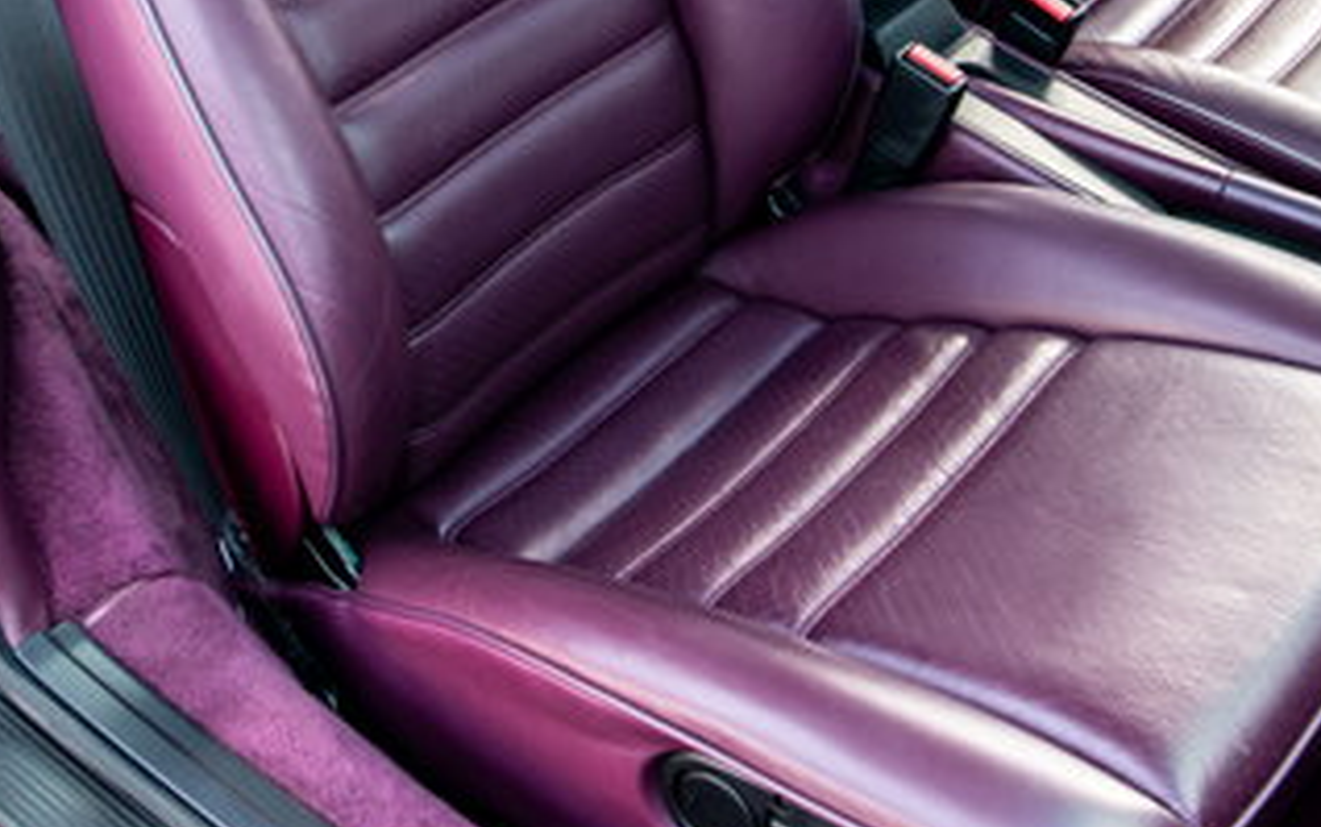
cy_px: -108
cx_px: 636
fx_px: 2125
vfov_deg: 20.8
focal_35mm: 59
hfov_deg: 34.5
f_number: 7.1
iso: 640
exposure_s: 1/20
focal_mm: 24
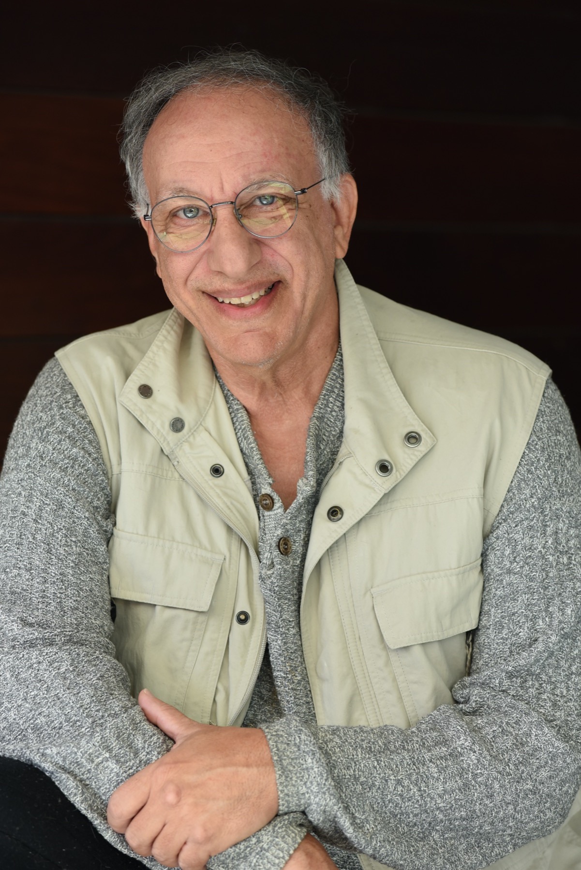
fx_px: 3024
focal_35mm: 125
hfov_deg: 11.0
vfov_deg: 16.4
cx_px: 290
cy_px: 435
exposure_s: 1/250
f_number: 5
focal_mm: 125
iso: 800
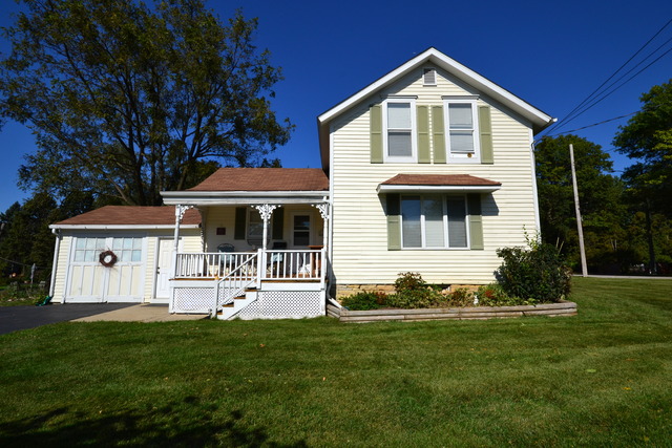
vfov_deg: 77.4
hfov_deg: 100.4
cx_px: 336
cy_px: 224
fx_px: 280
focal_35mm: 15
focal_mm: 10
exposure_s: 1/500
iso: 280
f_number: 11
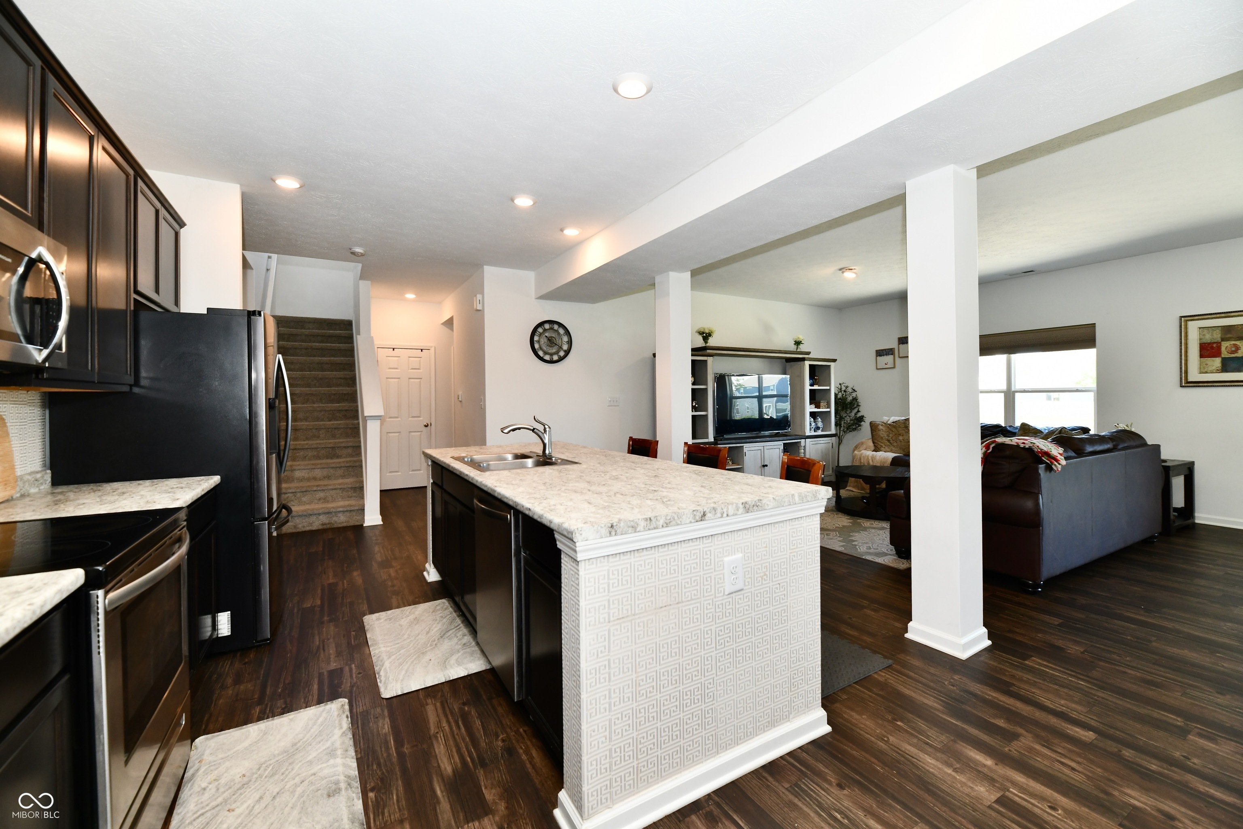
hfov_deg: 104.3
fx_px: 483
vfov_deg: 81.2
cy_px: 414
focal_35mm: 14
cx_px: 622
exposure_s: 1/60
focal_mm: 14
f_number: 6.3
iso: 640
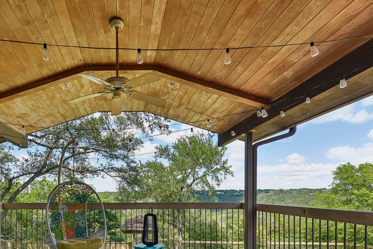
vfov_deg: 53.9
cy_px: 194
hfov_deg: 75.8
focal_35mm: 22
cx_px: 120
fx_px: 228
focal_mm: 14
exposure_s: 1/80
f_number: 8
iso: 100
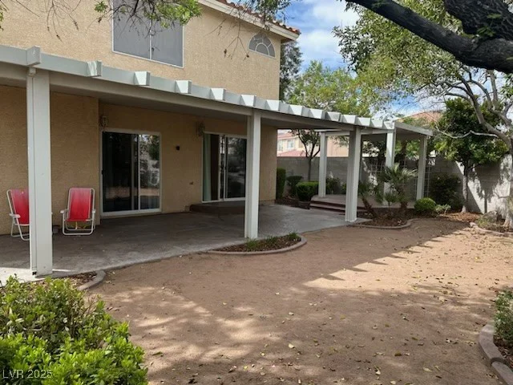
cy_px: 192
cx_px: 256
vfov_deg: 56.8
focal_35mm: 24
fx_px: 356
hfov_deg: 71.6
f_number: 1.78
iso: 80
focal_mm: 6.86
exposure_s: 1/1692
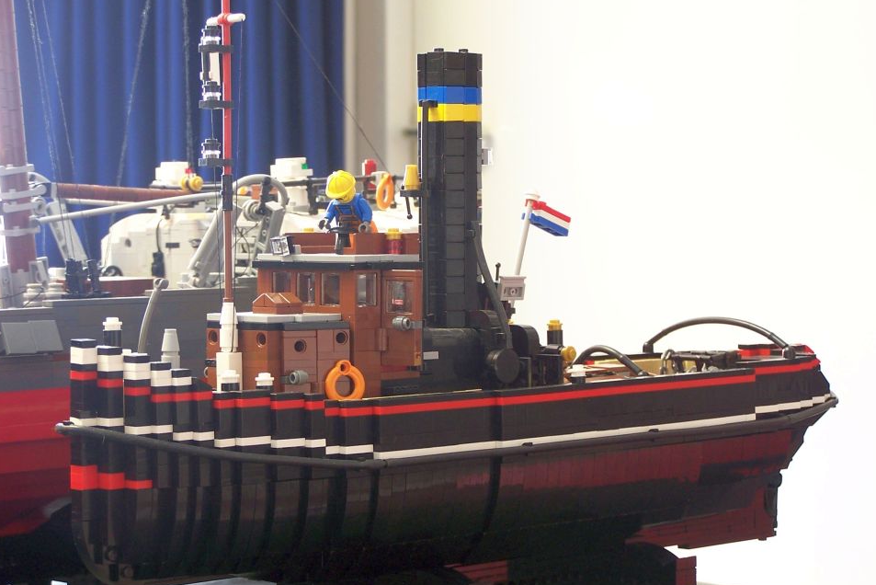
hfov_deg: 19.4
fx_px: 2556
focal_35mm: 105
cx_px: 417
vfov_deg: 13.0
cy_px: 316
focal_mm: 15.6
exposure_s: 1/2
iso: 80
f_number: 3.2
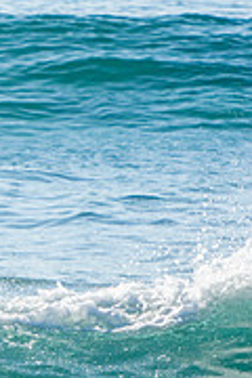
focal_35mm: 1159
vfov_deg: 1.8
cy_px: 228
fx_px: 12169
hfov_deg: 1.2
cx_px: -355
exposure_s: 1/1250
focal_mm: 240
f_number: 5.6
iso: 200
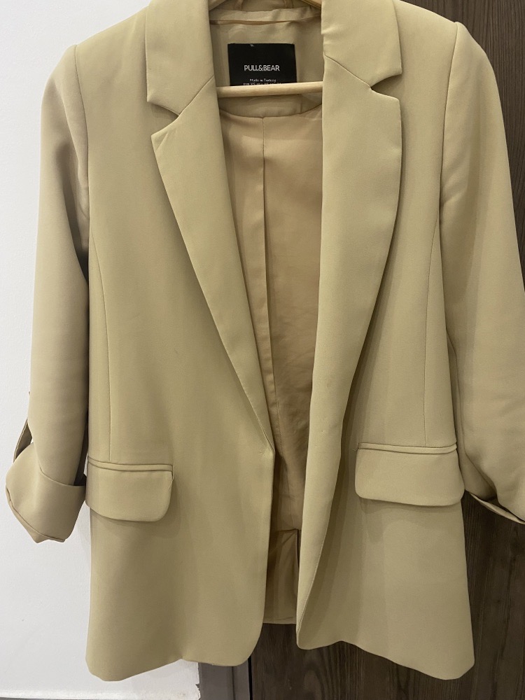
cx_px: 262
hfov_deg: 53.1
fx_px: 526
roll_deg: +2.8
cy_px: 350
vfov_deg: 67.3
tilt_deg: -14.2
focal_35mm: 26
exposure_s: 1/50
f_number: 1.8
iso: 200
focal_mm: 4.25
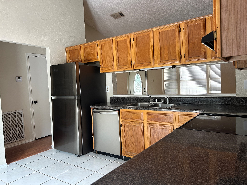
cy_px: 92
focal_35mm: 26
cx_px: 124
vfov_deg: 53.1
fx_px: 186
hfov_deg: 67.3
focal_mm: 5.7
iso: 125
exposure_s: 1/121
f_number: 1.5
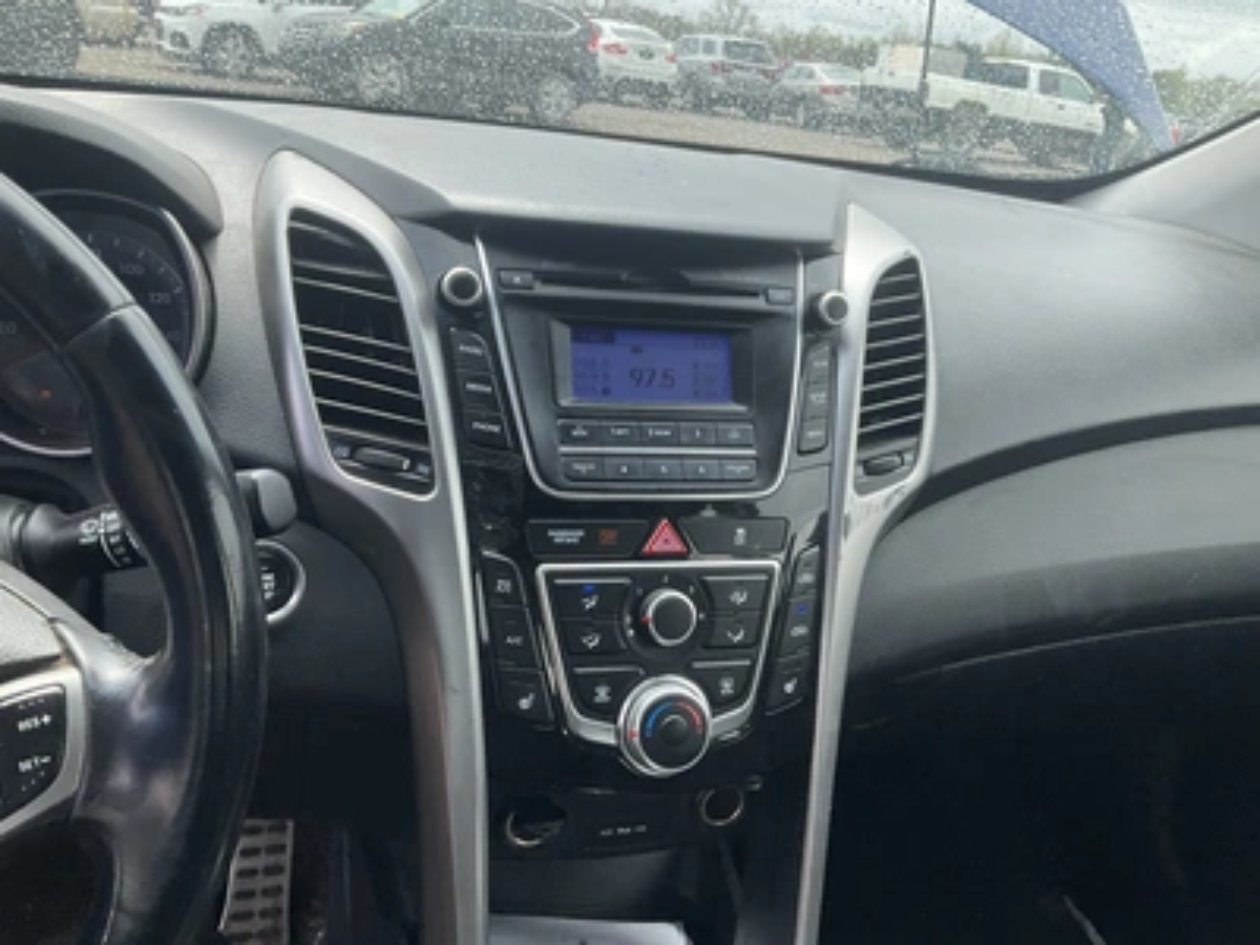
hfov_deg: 61.7
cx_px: 630
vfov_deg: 48.2
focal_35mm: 29
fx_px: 1056
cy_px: 472
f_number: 1.8
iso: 25
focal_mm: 3
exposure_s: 1/358
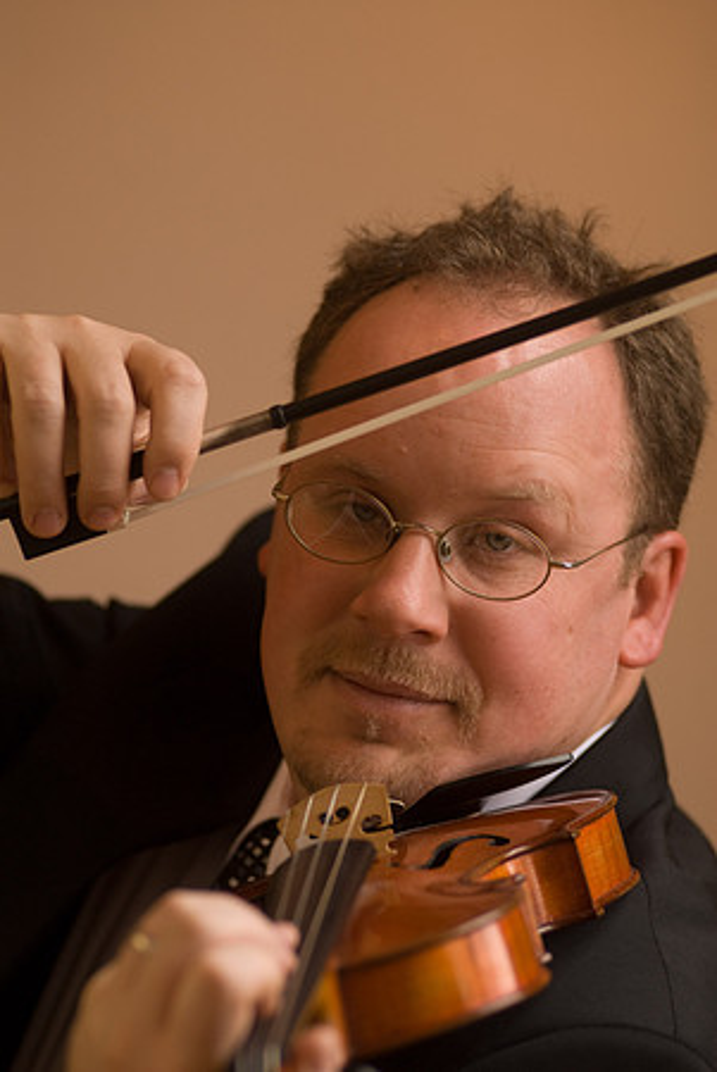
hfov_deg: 6.8
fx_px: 6035
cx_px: 358
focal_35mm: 202
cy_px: 536
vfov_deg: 10.1
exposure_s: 1/60
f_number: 2.8
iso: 320
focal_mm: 135
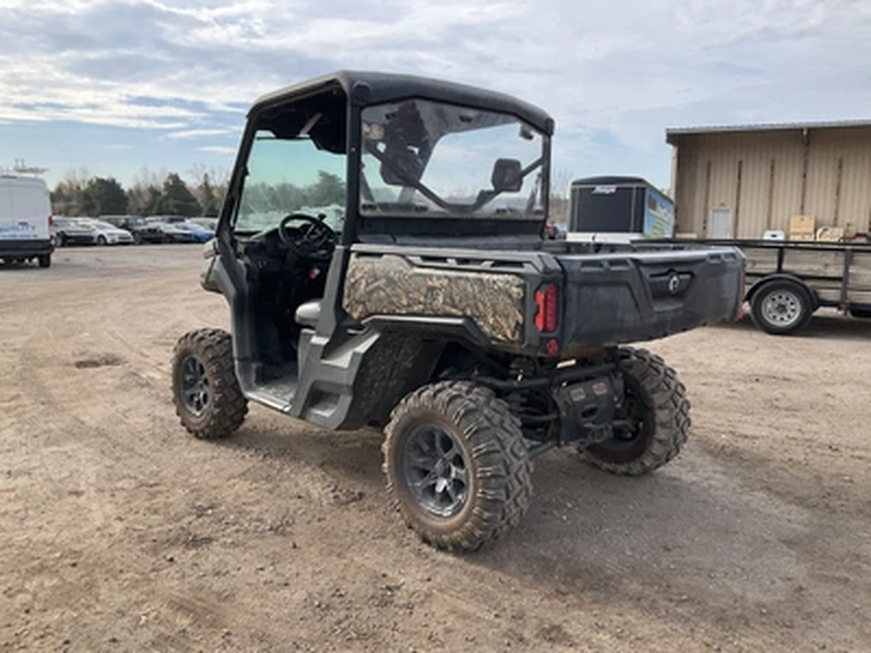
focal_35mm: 29
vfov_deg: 48.2
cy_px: 326
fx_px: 730
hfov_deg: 61.7
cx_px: 436
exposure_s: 1/869
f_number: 1.8
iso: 25
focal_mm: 3
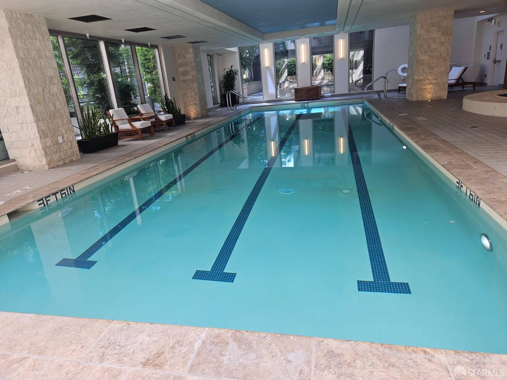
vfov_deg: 58.9
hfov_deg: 73.9
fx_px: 337
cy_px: 190
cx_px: 254
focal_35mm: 23
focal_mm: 5.4
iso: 40
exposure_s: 1/120
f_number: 1.8
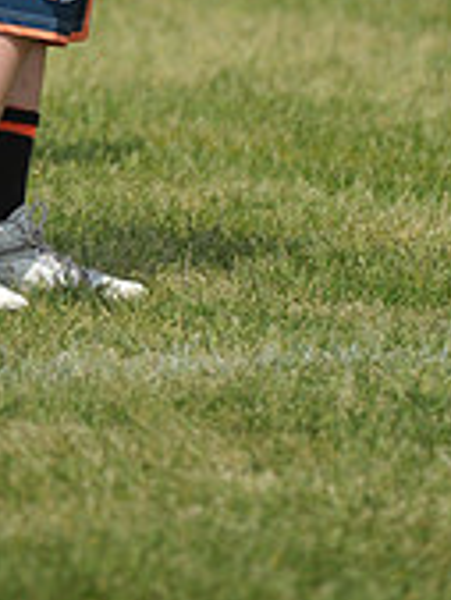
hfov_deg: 1.8
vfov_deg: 2.4
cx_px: 25
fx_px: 14331
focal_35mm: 826
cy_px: -302
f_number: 4
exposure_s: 1/6400
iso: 640
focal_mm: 250
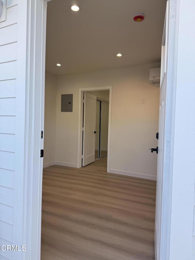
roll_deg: -0.9
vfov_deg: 71.6
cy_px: 130
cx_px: 98
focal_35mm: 24
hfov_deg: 56.8
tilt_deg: -1.6
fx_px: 180
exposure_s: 1/301
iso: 80
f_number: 1.78
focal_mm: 6.76
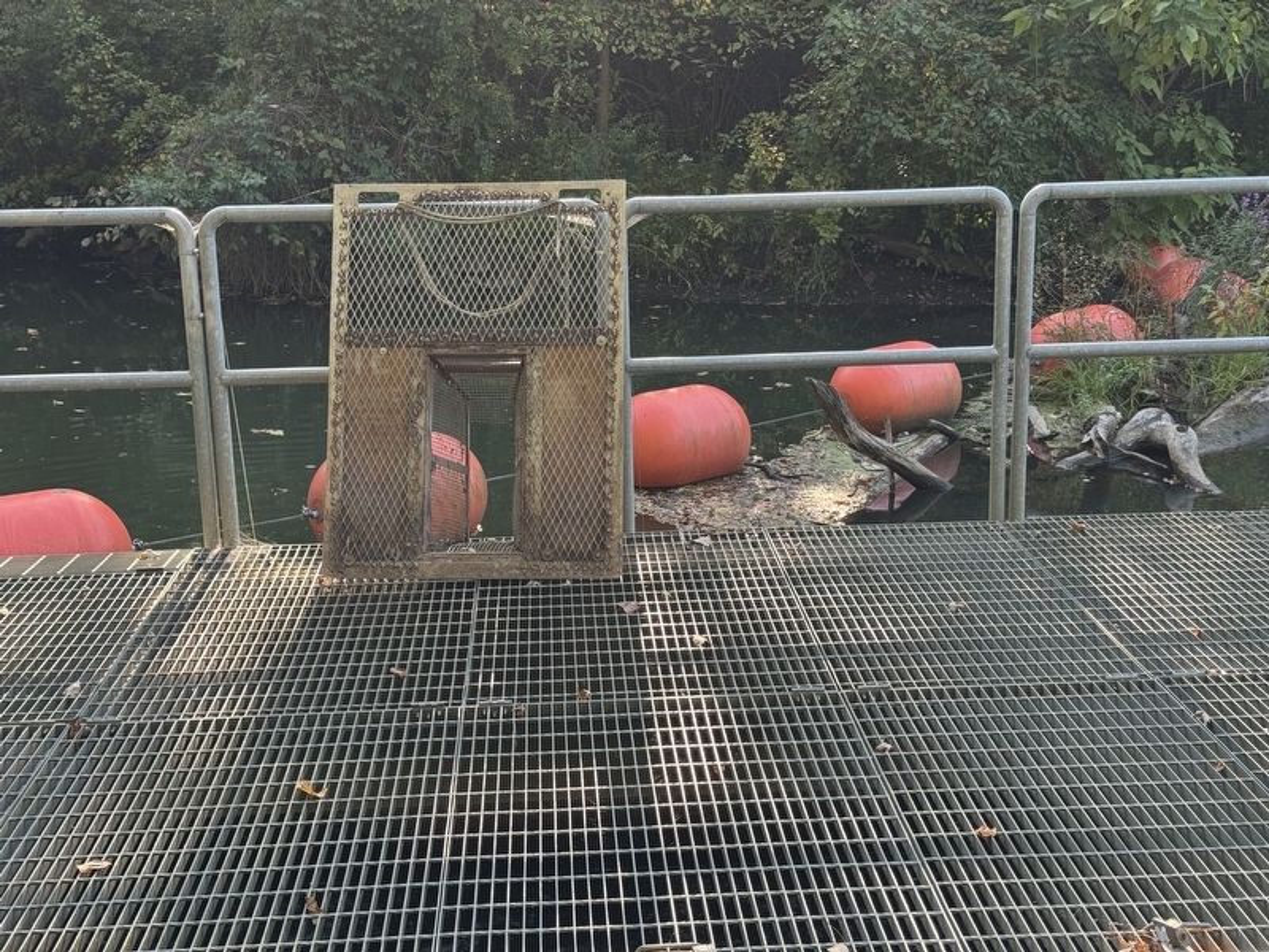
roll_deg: +0.6
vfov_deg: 30.3
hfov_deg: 39.7
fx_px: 1760
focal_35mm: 48
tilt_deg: -14.6
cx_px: 634
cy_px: 476
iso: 64
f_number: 1.78
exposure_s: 1/231
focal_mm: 6.76
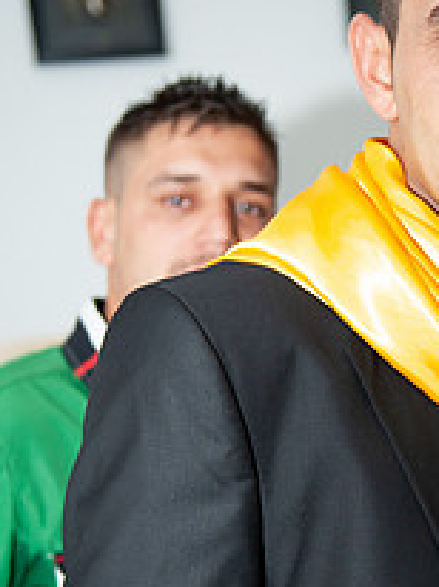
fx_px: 1423
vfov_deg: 23.2
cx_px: 415
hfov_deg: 17.2
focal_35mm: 84
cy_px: 393
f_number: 2.8
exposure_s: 1/125
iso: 800
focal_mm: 40
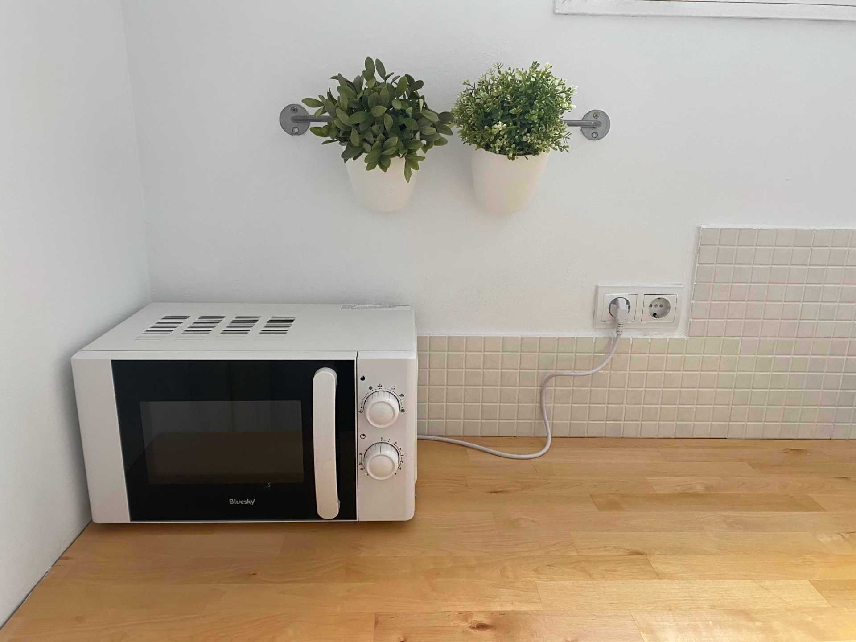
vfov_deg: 53.1
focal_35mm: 26
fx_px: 643
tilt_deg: -15.7
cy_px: 321
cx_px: 428
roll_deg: -1.4
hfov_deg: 67.3
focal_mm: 4.25
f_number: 1.8
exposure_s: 1/50
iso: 100
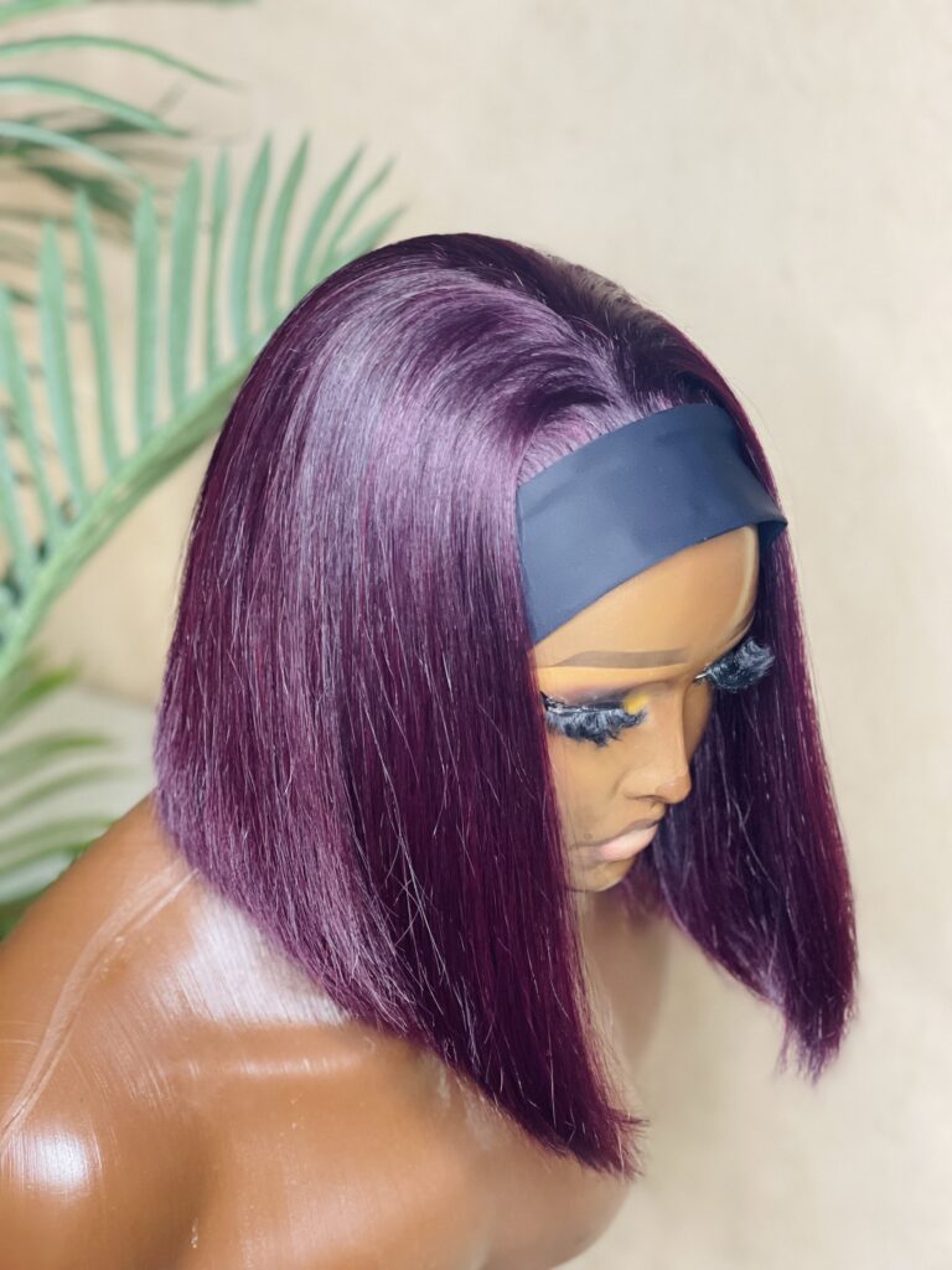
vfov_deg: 30.3
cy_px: 635
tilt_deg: -14.2
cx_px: 476
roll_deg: +9.7
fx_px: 2347
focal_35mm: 64
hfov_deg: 22.9
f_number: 2.2
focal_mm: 7.5
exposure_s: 1/32
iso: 400
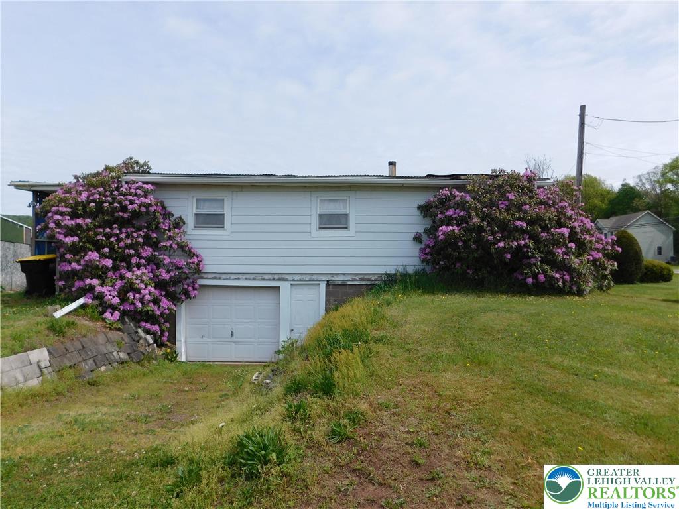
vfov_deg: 58.9
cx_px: 340
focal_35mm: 23
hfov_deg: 73.9
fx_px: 451
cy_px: 254
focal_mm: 4
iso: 125
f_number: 6
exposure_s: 1/500
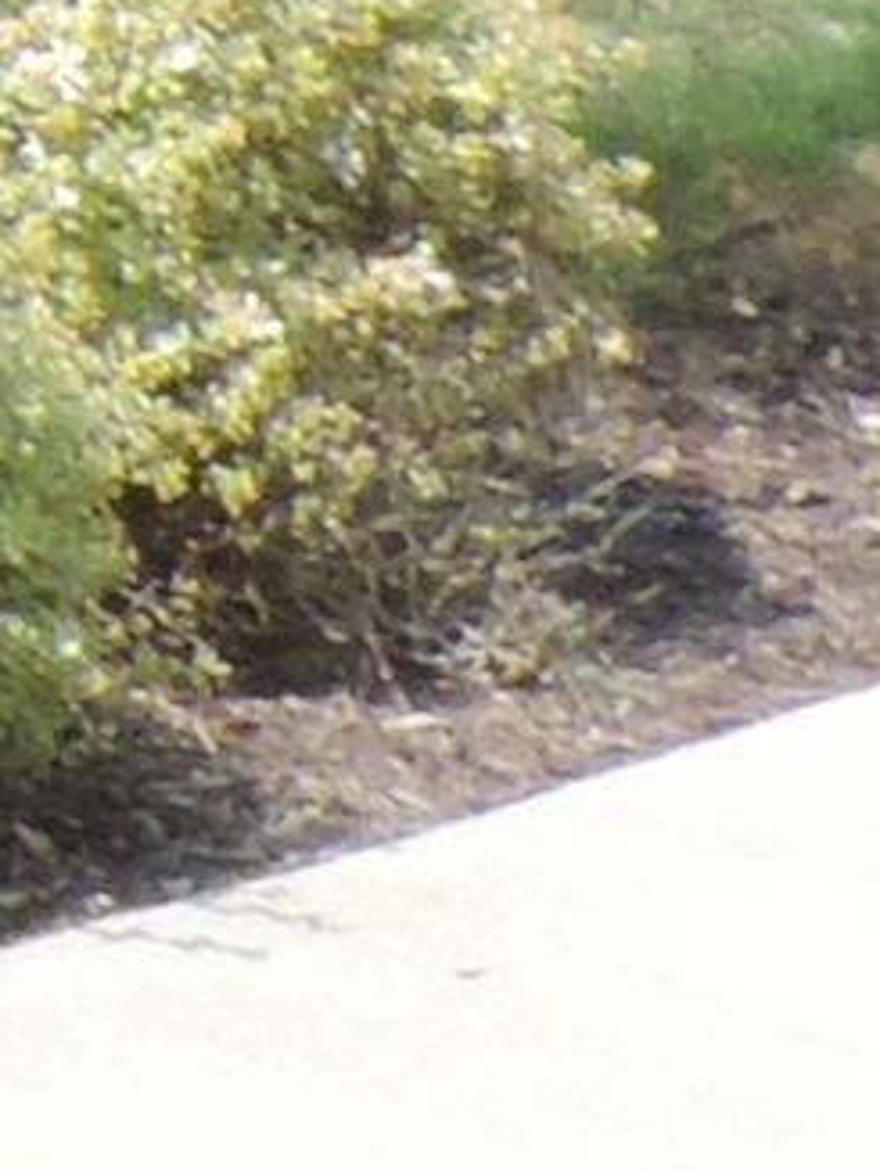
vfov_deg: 8.1
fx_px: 7650
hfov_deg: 5.8
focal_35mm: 226
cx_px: -2417
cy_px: -1652
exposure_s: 1/60
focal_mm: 4.3
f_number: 8.3
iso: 80
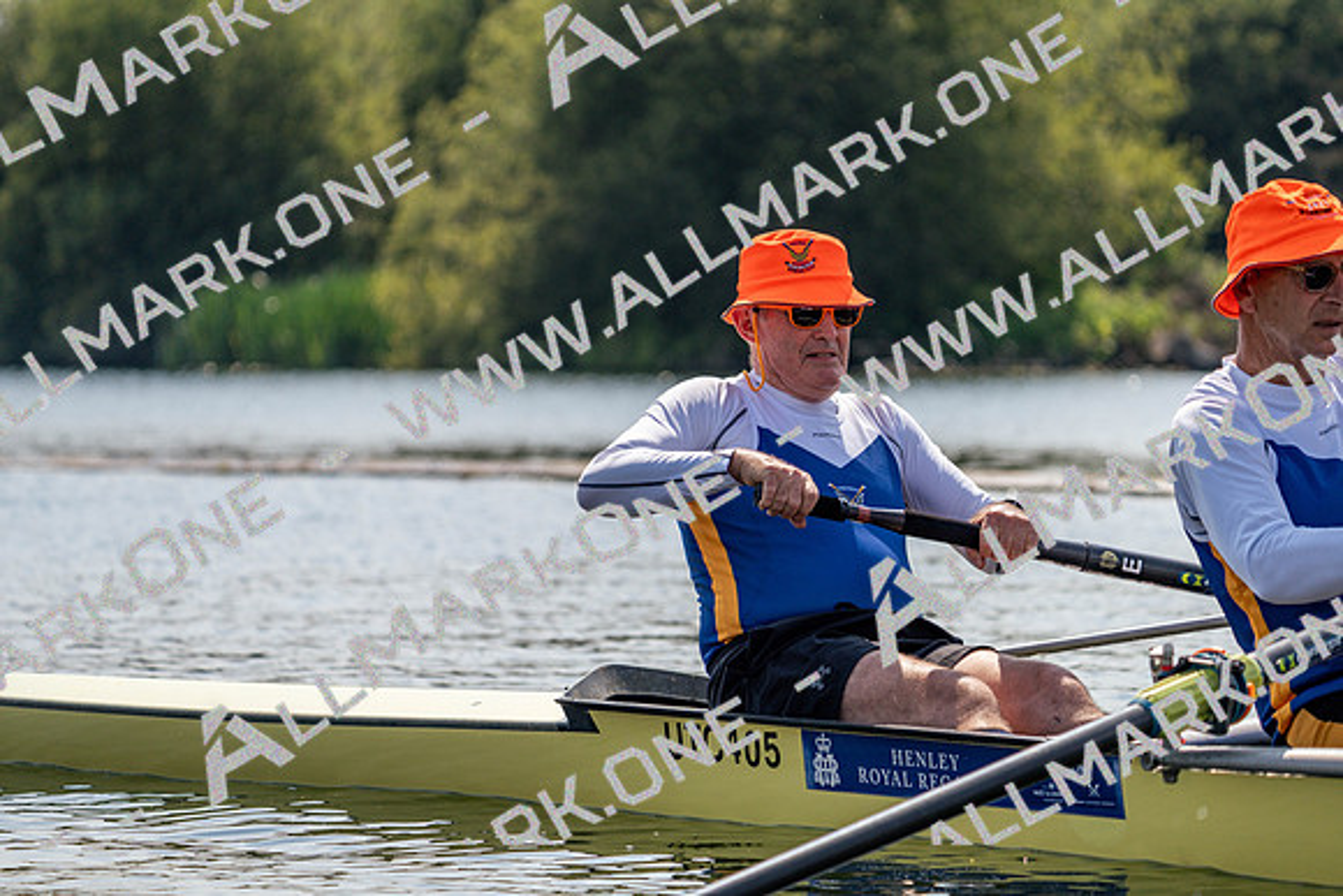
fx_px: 7463
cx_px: 672
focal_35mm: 200
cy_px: 448
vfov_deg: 6.9
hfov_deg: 10.3
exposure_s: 1/1600
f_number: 5.6
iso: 160
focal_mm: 200
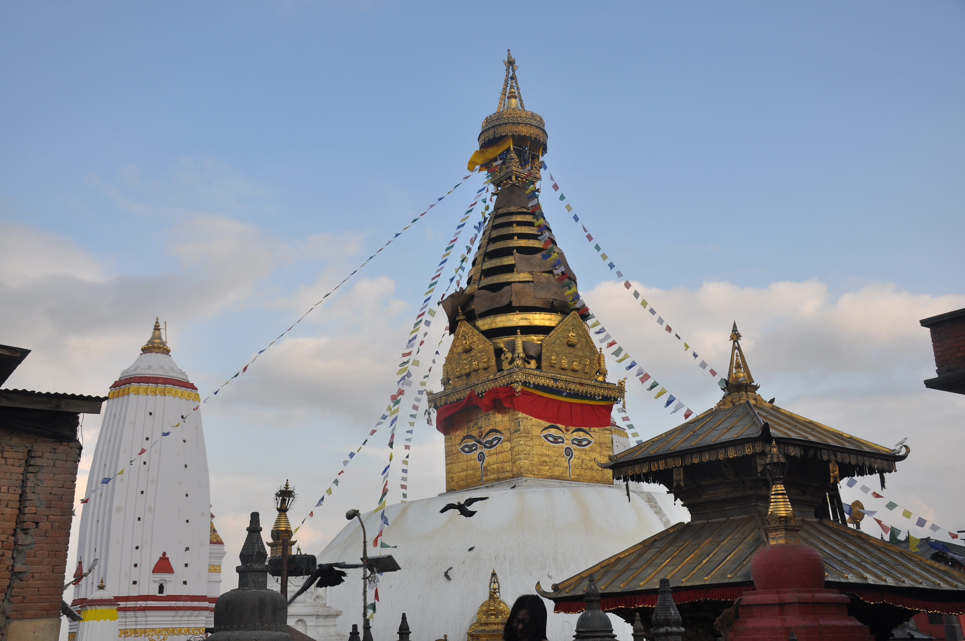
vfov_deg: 34.1
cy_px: 320
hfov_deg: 49.6
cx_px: 482
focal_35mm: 39
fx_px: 1044
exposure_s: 1/400
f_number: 7.1
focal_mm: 26
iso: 200
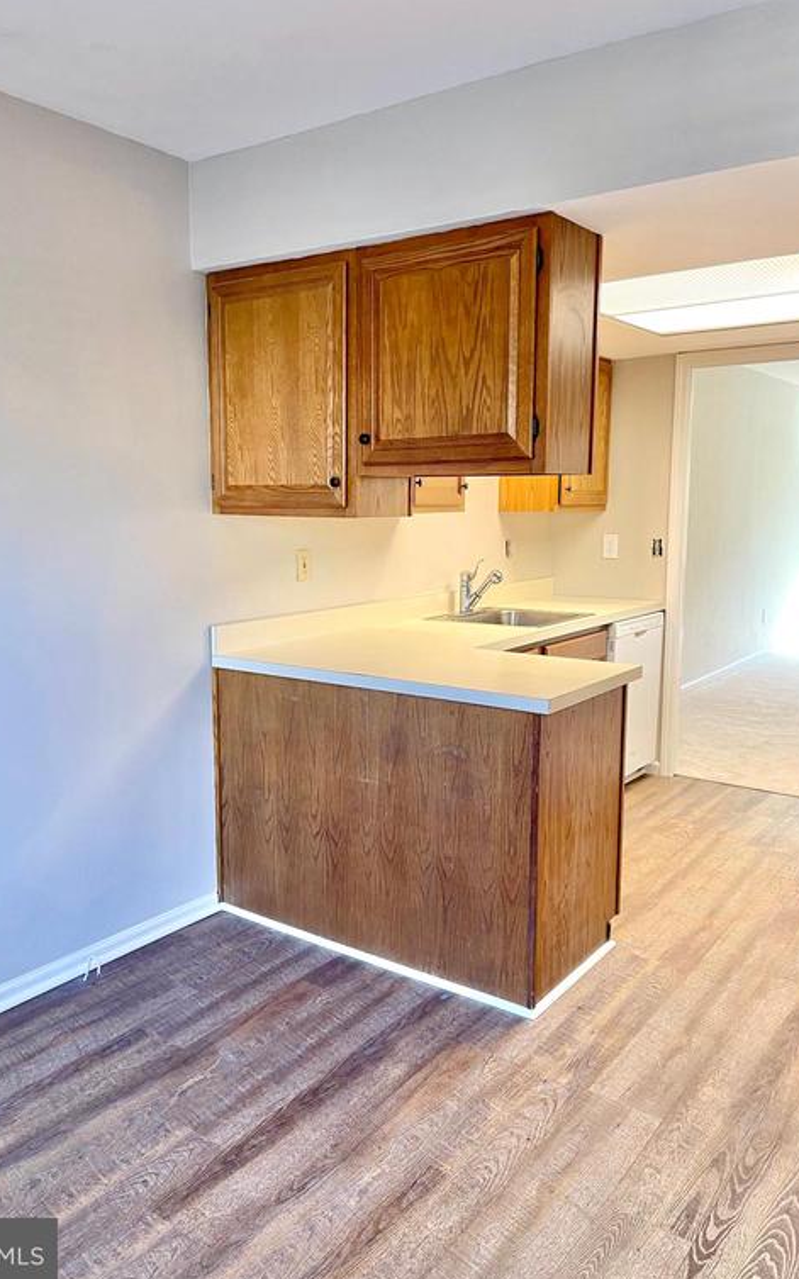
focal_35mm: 27
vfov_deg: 68.4
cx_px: 334
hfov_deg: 45.8
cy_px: 636
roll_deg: +0.5
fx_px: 941
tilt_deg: -8.9
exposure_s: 1/60
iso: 100
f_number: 1.6
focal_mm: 5.1
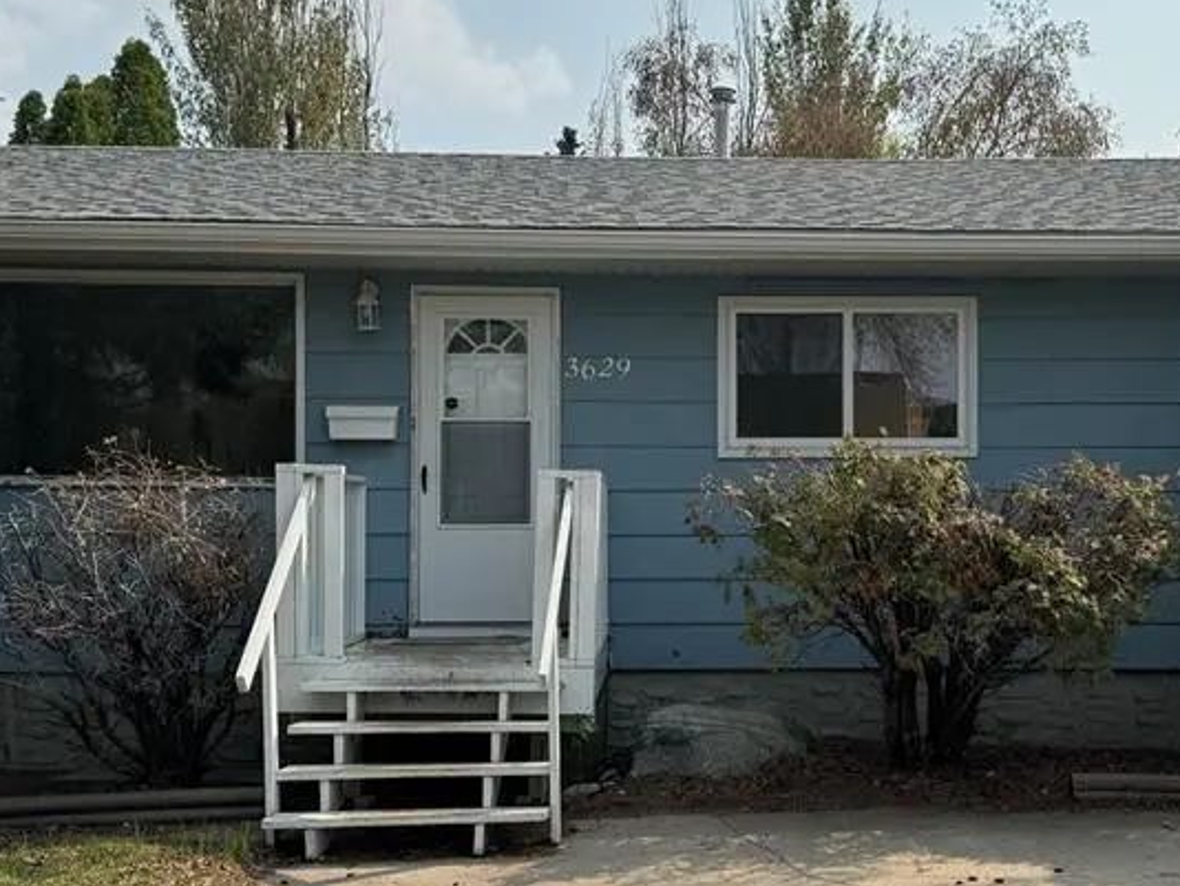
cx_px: 771
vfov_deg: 31.5
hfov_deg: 40.8
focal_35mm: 46
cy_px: 477
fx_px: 1569
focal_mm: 6.76
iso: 80
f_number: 1.78
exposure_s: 1/6410
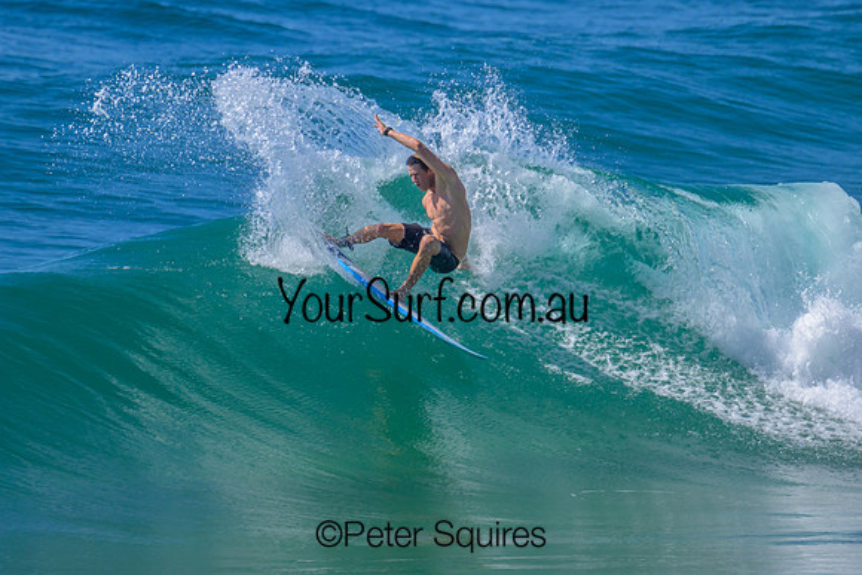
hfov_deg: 2.1
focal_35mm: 984
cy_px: 221
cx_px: 435
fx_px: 23559
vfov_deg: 1.4
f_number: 11
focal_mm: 800
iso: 900
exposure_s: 1/2000
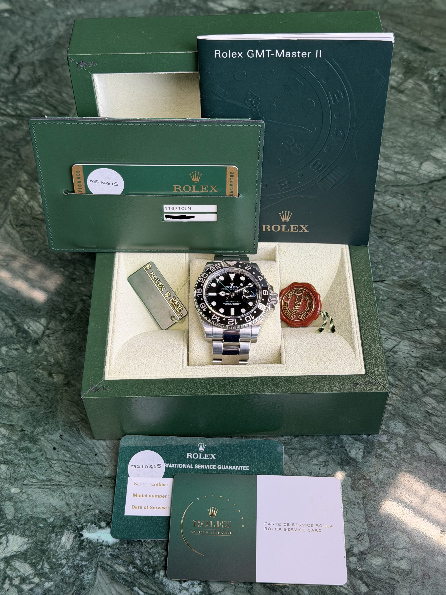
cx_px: 223
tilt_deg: -53.1
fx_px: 825
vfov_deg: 39.7
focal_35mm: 48
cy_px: 298
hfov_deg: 30.3
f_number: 1.78
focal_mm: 6.76
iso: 64
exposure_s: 1/81
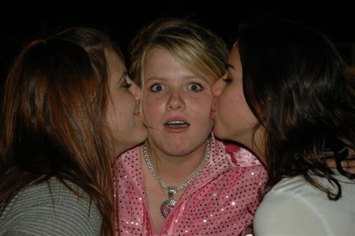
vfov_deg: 15.1
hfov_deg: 22.6
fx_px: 886
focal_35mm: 90
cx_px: 178
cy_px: 118
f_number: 4.5
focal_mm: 60
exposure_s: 1/60
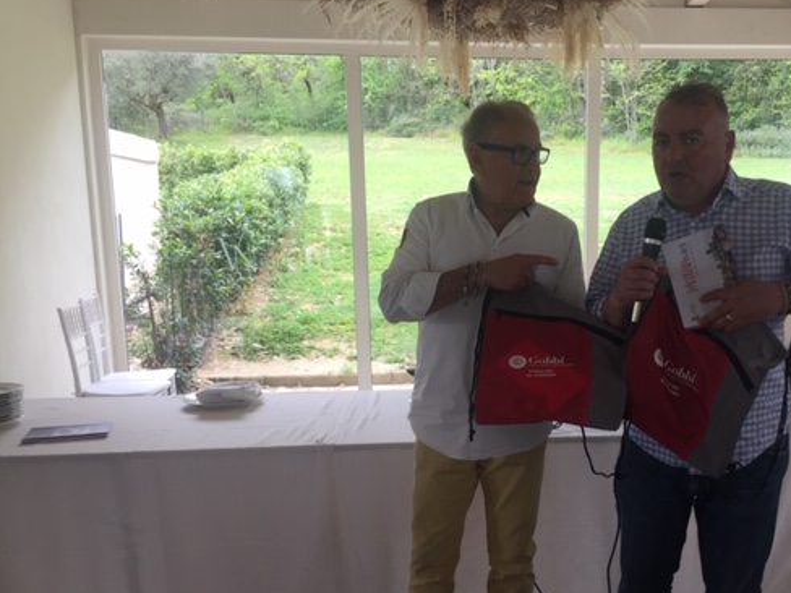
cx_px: 517
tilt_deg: -11.4
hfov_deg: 48.3
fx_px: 868
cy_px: 378
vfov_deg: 37.4
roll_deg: +0.3
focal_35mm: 38
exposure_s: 1/100
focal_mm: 4.15
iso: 40
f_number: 2.2
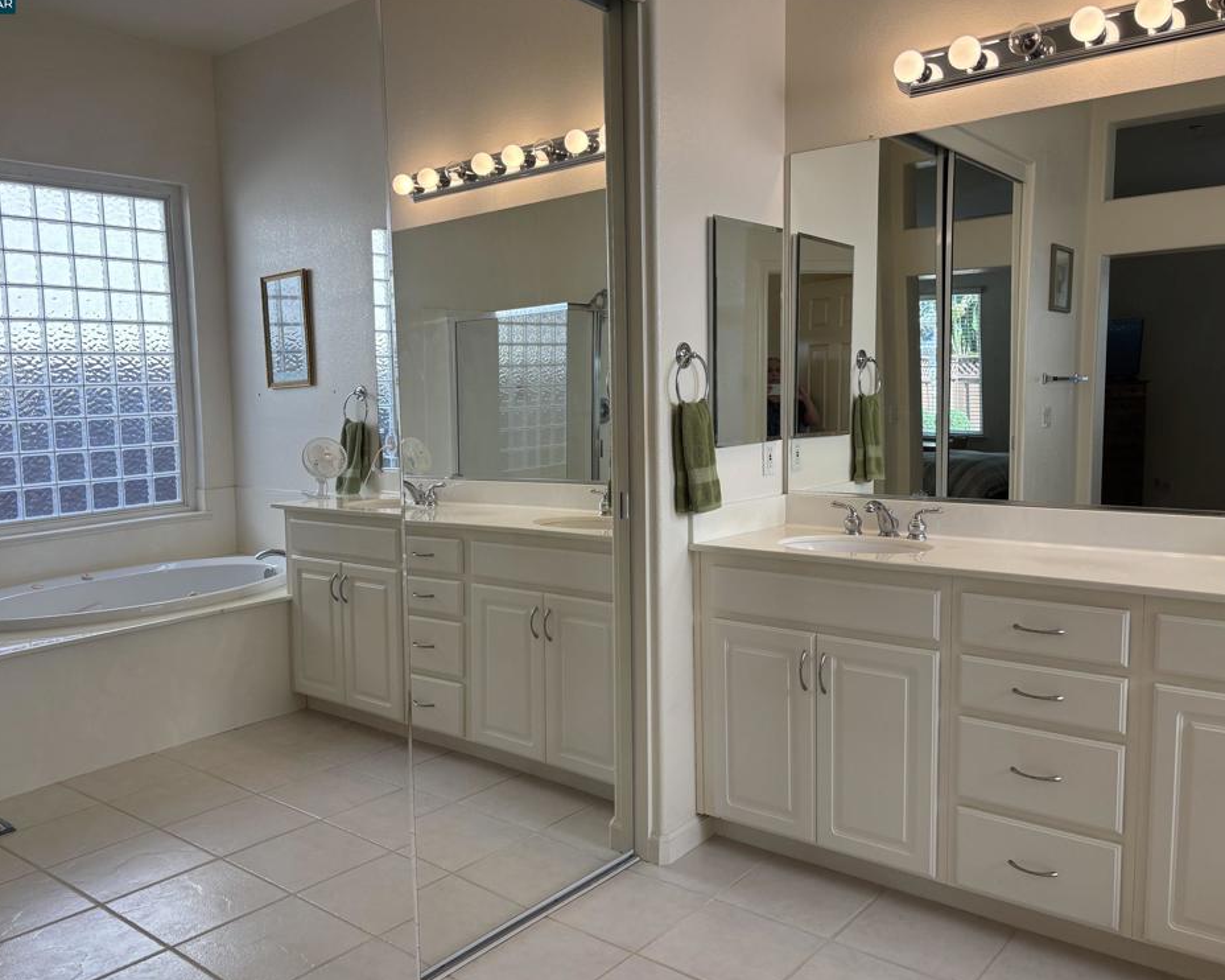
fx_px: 1015
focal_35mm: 28
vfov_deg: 51.5
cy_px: 499
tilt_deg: -6.6
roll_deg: +1.1
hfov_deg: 62.2
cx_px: 603
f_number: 1.6
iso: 40
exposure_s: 1/174
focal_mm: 5.96
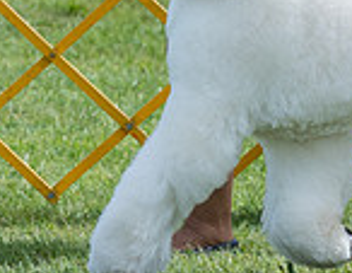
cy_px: -170
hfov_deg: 2.4
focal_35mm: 825
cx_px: 83
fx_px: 8487
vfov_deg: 1.8
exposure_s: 1/1250
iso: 250
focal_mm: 161
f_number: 5.6
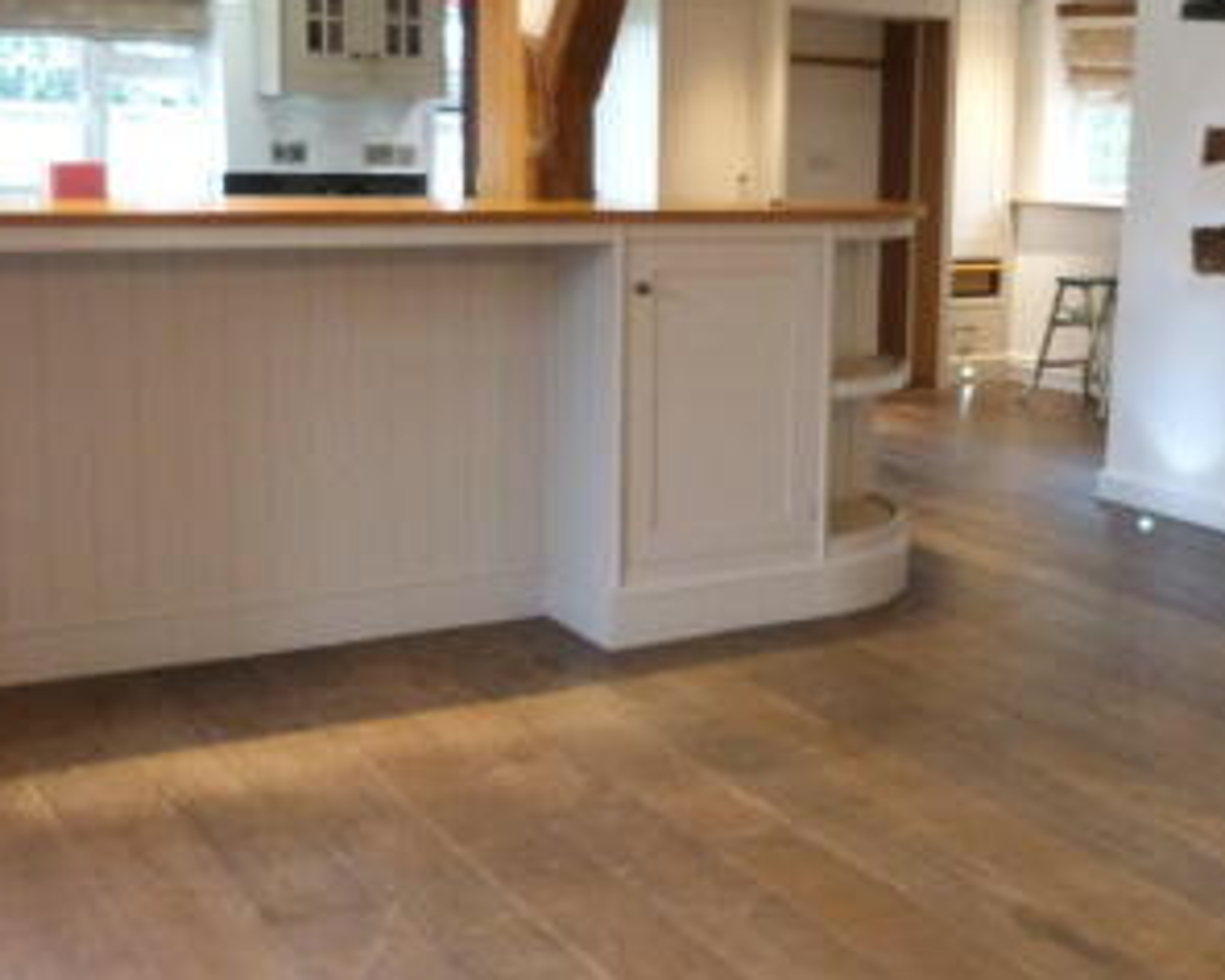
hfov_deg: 37.9
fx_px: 1741
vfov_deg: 31.4
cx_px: 904
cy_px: 399
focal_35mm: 48
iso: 400
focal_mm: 4.5
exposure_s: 1/20
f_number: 2.8
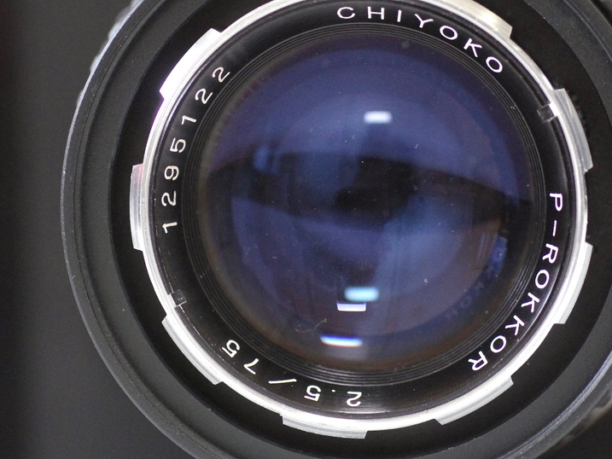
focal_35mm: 169
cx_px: 288
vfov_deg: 8.8
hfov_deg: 11.7
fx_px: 2988
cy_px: 184
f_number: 3.5
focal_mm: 70
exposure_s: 1/60
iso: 3200
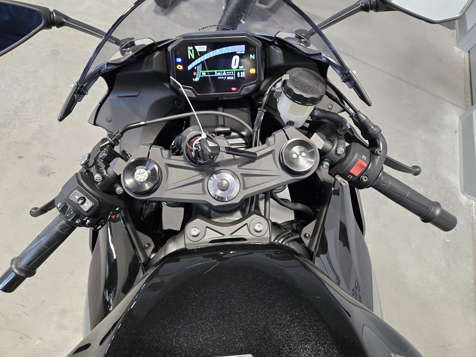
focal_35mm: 23
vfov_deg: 58.9
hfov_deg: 73.9
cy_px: 178
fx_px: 316
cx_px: 238
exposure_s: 1/120
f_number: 1.8
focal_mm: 5.4
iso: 640
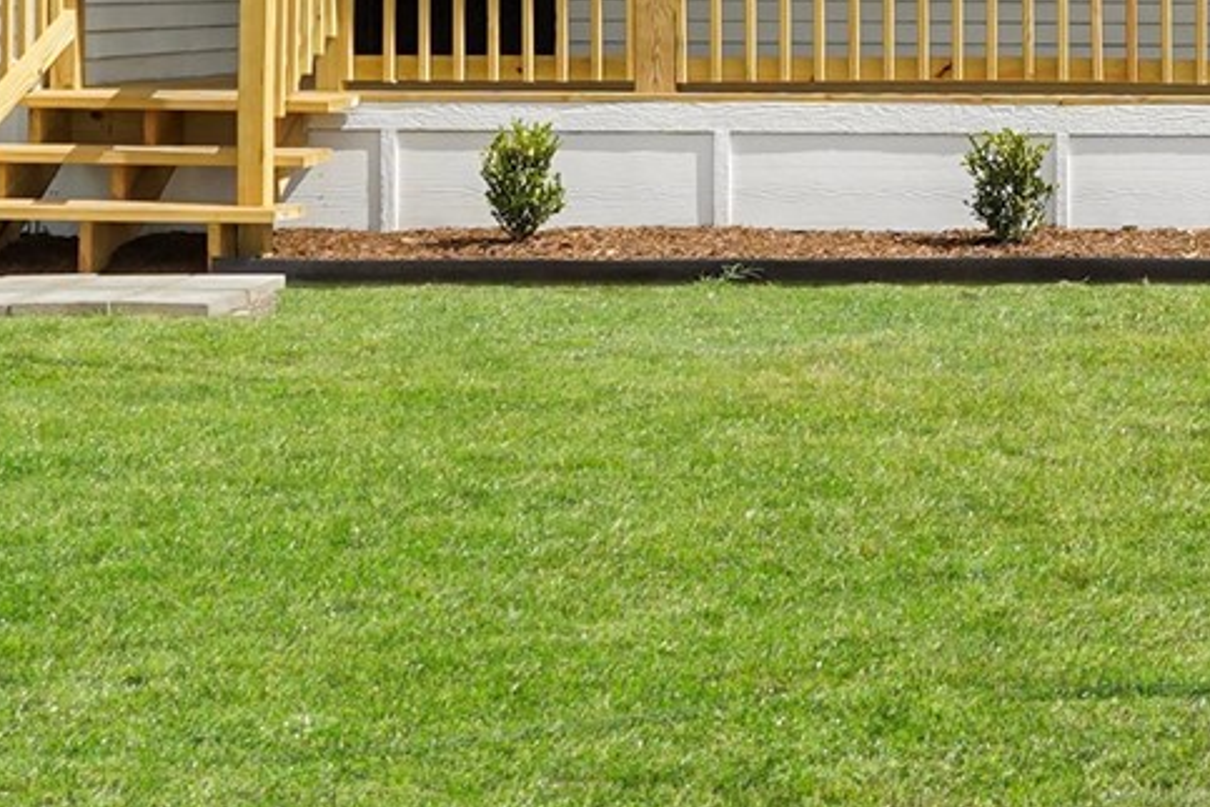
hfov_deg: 35.9
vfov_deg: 21.8
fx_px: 1815
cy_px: -327
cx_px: 937
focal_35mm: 54
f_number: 8
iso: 100
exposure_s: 1/200
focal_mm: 12
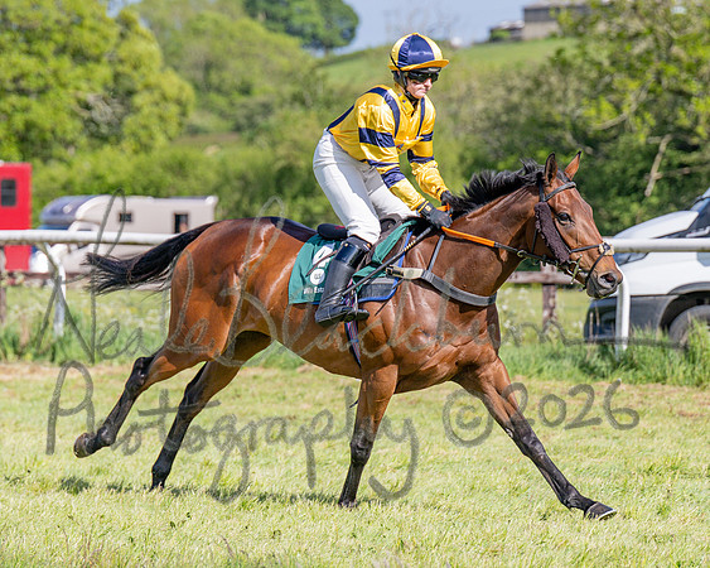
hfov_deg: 9.0
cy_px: 311
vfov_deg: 7.2
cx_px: 146
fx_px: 4494
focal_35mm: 214
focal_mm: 95
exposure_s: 1/2000
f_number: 2.8
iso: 80
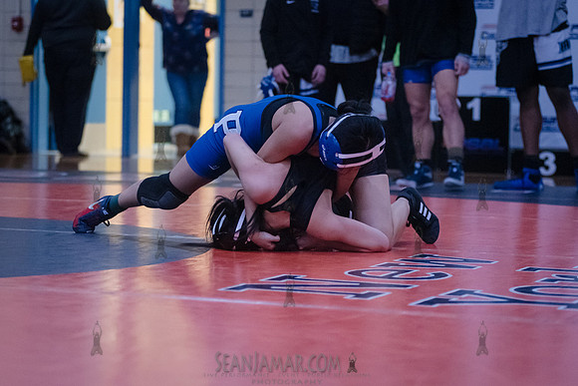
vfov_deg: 11.8
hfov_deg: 17.6
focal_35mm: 116
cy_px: 214
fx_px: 1863
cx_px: 259
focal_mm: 100
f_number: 3.2
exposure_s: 1/400
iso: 8000
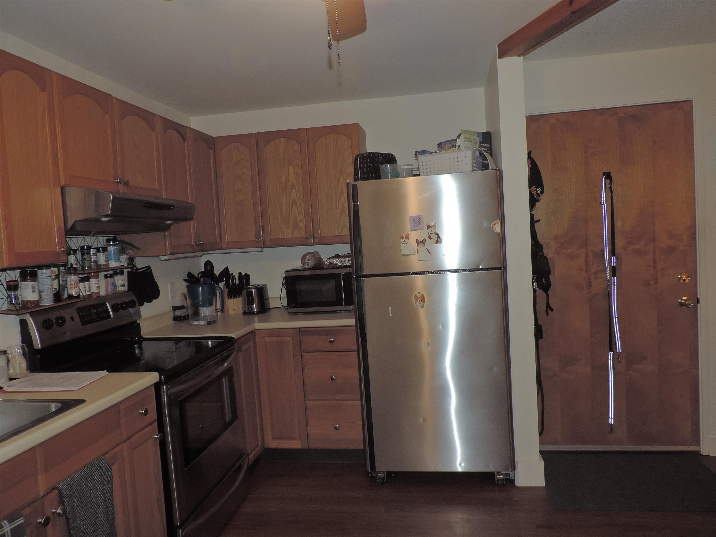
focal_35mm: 24
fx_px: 496
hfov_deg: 71.6
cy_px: 268
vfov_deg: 56.8
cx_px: 358
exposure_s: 1/30
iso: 200
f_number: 3
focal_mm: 4.3
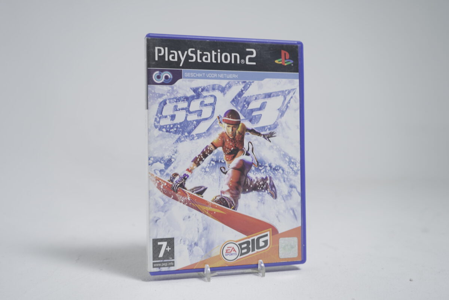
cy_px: 150
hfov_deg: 48.5
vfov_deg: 33.4
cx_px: 224
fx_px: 499
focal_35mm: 40
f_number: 5.6
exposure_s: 1/6
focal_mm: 40
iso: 100
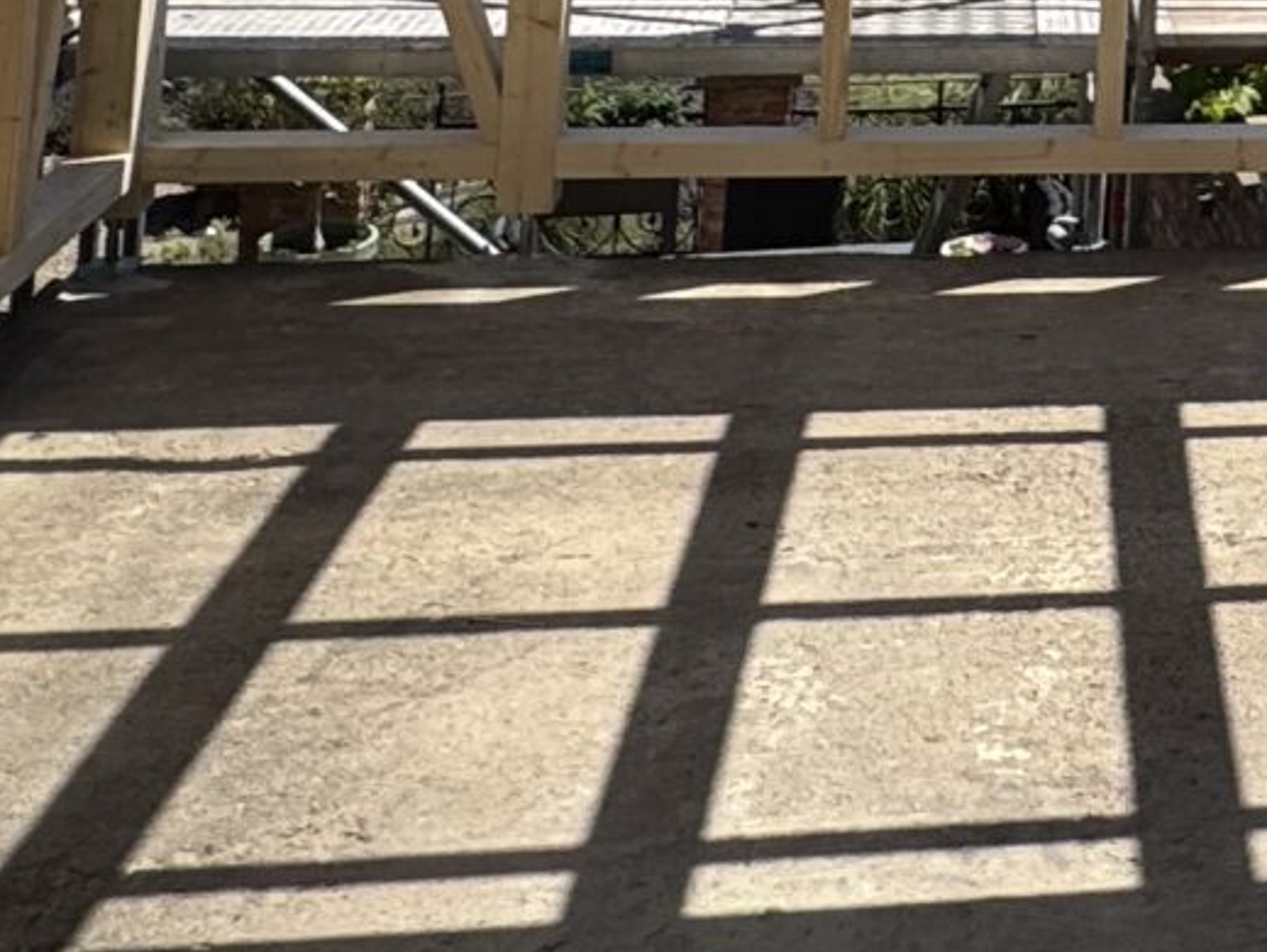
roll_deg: -3.3
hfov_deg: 25.8
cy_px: -725
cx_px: 1438
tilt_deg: +2.5
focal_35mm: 69
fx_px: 2527
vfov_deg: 17.6
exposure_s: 1/1748
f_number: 2.2
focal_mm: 2.22
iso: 50
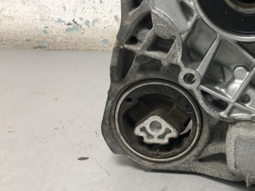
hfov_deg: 27.3
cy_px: 75
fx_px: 471
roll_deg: -1.9
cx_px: 291
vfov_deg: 22.9
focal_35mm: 64
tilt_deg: -23.3
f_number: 1.8
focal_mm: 4
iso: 40
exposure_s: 1/25
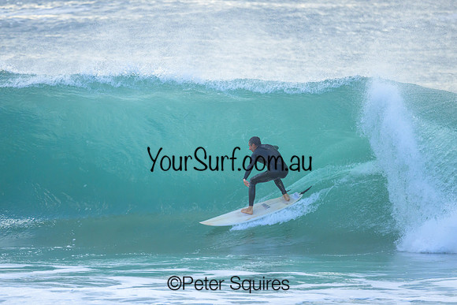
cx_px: 228
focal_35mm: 800
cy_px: 152
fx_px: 10157
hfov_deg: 2.6
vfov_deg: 1.7
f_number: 6.3
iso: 1600
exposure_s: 1/2500
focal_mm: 800
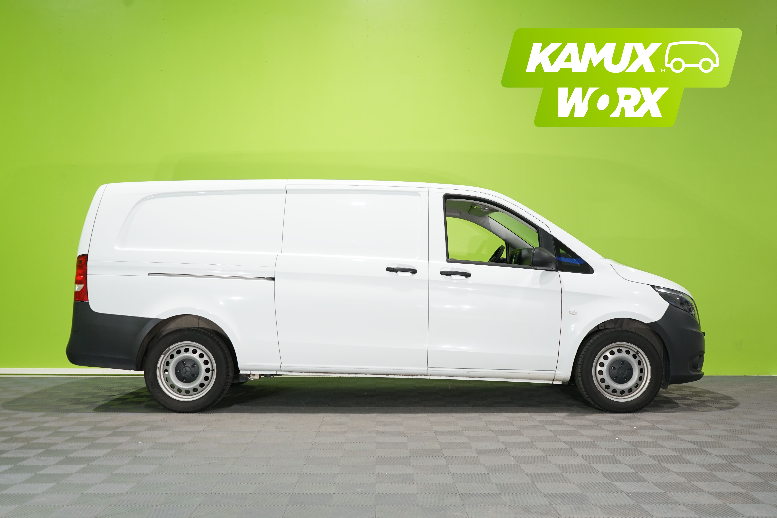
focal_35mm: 34
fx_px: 734
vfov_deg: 38.9
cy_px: 259
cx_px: 388
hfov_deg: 55.8
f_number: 5.6
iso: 800
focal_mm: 34
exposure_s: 1/30
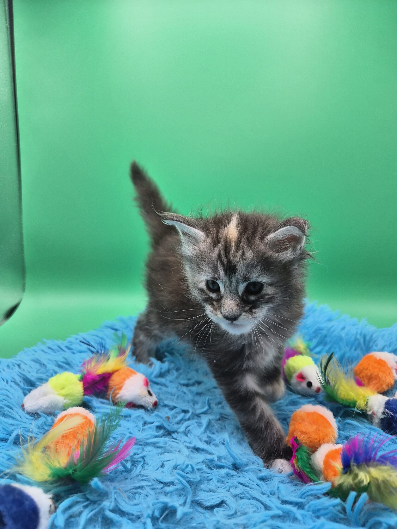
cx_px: 198
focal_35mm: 23
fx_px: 352
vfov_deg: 73.9
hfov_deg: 58.9
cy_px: 264
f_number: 1.8
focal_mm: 5.4
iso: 25
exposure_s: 1/172
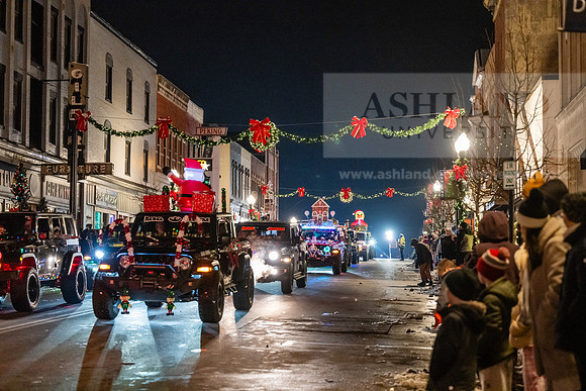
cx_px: 293
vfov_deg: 19.2
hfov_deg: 28.4
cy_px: 196
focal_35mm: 71
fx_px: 1156
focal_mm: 71
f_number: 3.2
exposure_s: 1/200
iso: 5000
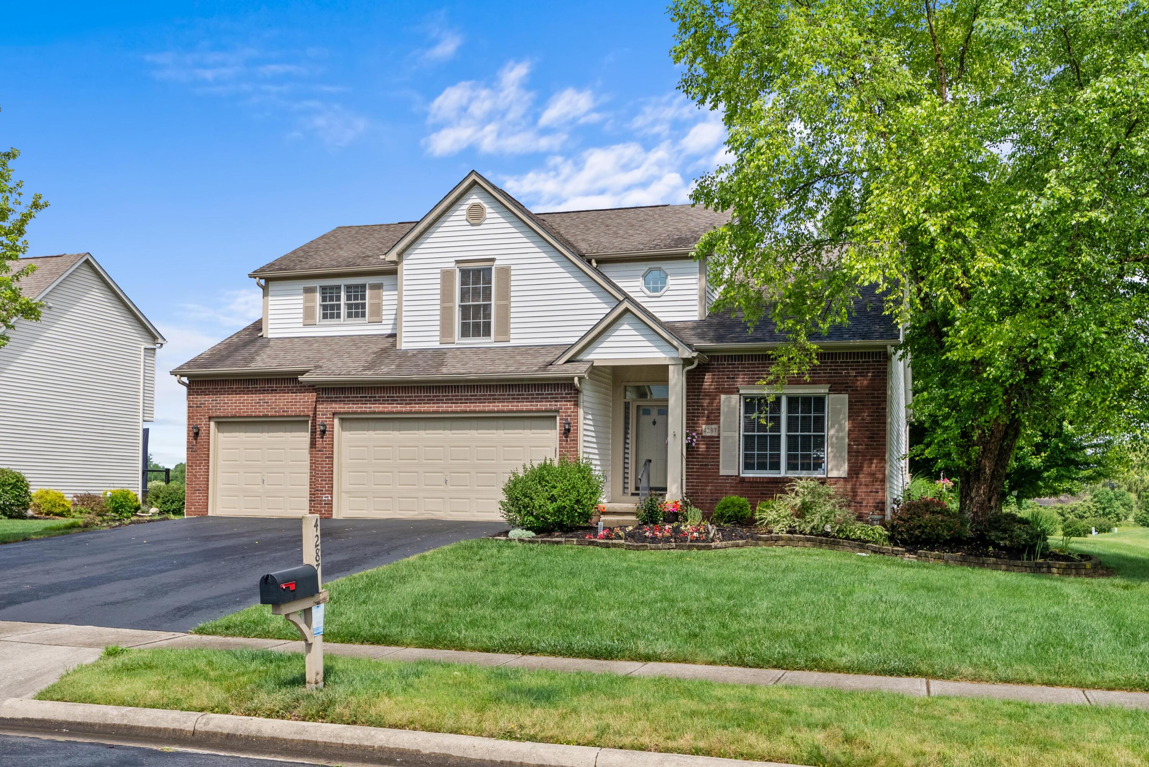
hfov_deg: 54.4
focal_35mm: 35
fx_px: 1118
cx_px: 574
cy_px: 384
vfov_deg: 37.9
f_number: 8
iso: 320
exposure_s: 1/1000
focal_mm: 35
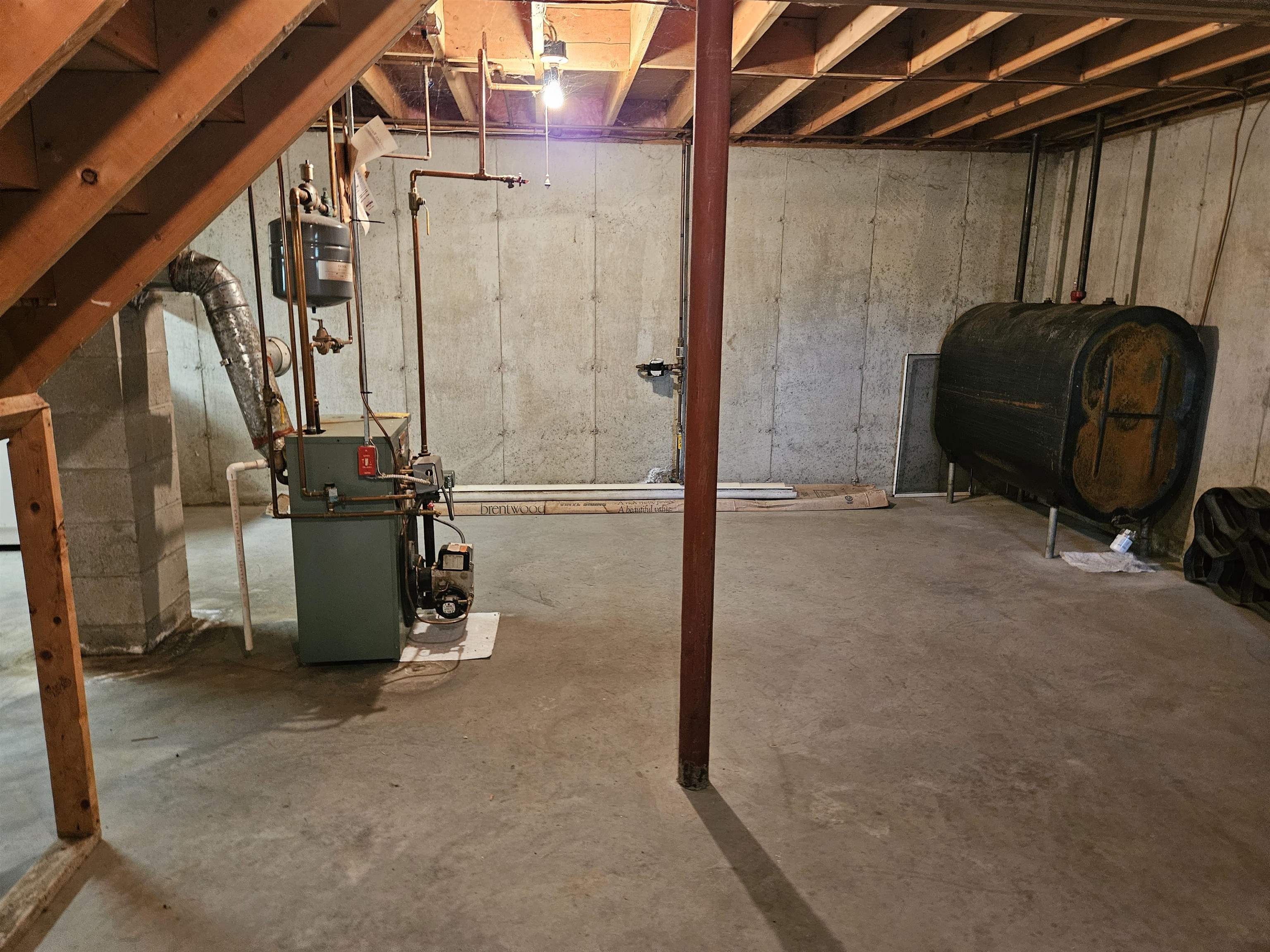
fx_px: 844
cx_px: 635
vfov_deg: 58.9
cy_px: 476
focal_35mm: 23
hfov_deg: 73.9
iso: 500
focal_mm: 5.4
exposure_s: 1/30
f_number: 1.8
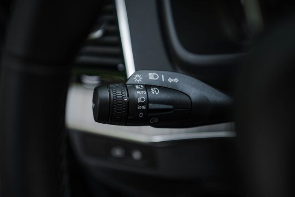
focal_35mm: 50
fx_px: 410
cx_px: 148
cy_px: 98
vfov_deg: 27.0
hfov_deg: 39.6
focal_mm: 50
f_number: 2.8
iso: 1250
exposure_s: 1/200
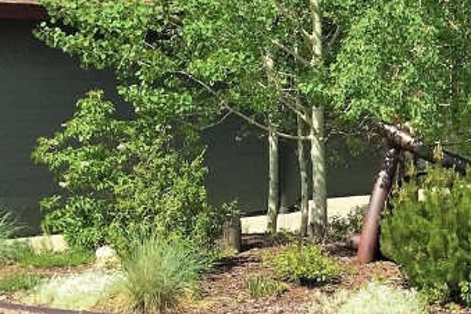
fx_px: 1190
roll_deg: +0.4
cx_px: 650
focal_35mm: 91
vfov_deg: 14.7
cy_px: -8
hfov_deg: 20.1
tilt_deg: +5.3
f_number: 2.2
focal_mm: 4.15
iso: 32
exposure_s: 1/1721
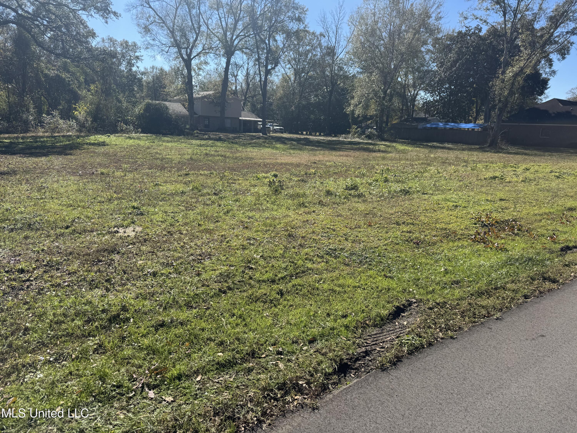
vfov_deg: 56.8
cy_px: 216
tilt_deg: -14.0
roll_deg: -2.1
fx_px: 400
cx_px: 288
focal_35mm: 24
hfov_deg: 71.6
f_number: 1.78
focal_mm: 6.76
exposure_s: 1/3597
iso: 80
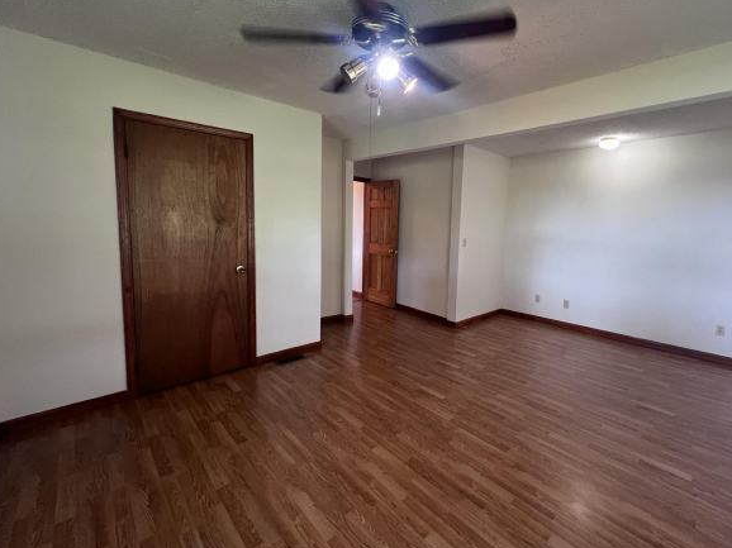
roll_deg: -1.6
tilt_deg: -5.8
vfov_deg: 81.5
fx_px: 317
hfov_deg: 98.0
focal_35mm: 15
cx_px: 394
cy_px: 251
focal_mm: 1.57
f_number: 1.8
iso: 200
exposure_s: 1/60
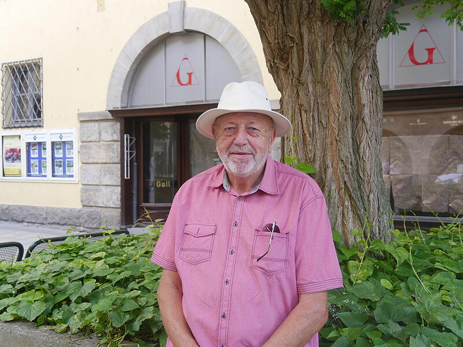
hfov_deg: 44.8
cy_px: 174
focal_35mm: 42
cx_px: 232
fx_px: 562
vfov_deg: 34.3
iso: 160
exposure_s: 1/80
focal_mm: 21
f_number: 4
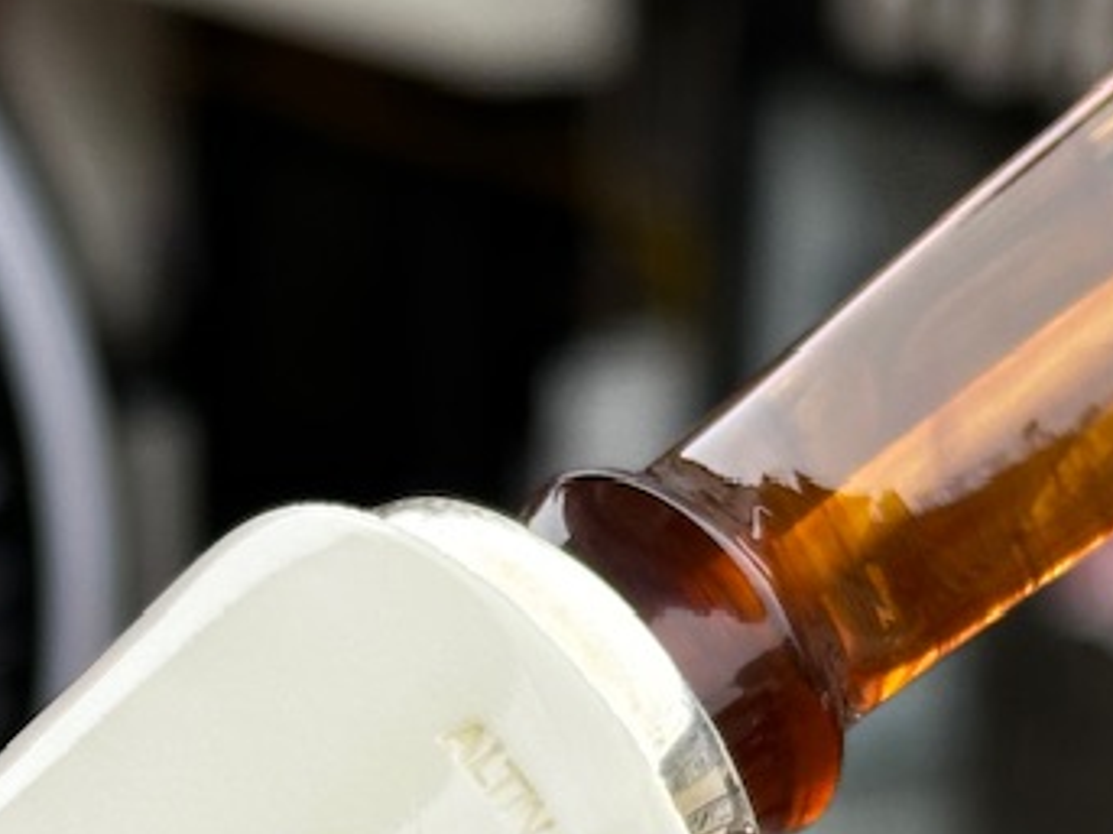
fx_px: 5753
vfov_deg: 8.2
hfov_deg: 11.0
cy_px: 1129
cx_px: 120
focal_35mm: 179
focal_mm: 6.86
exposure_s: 1/287
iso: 64
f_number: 1.78
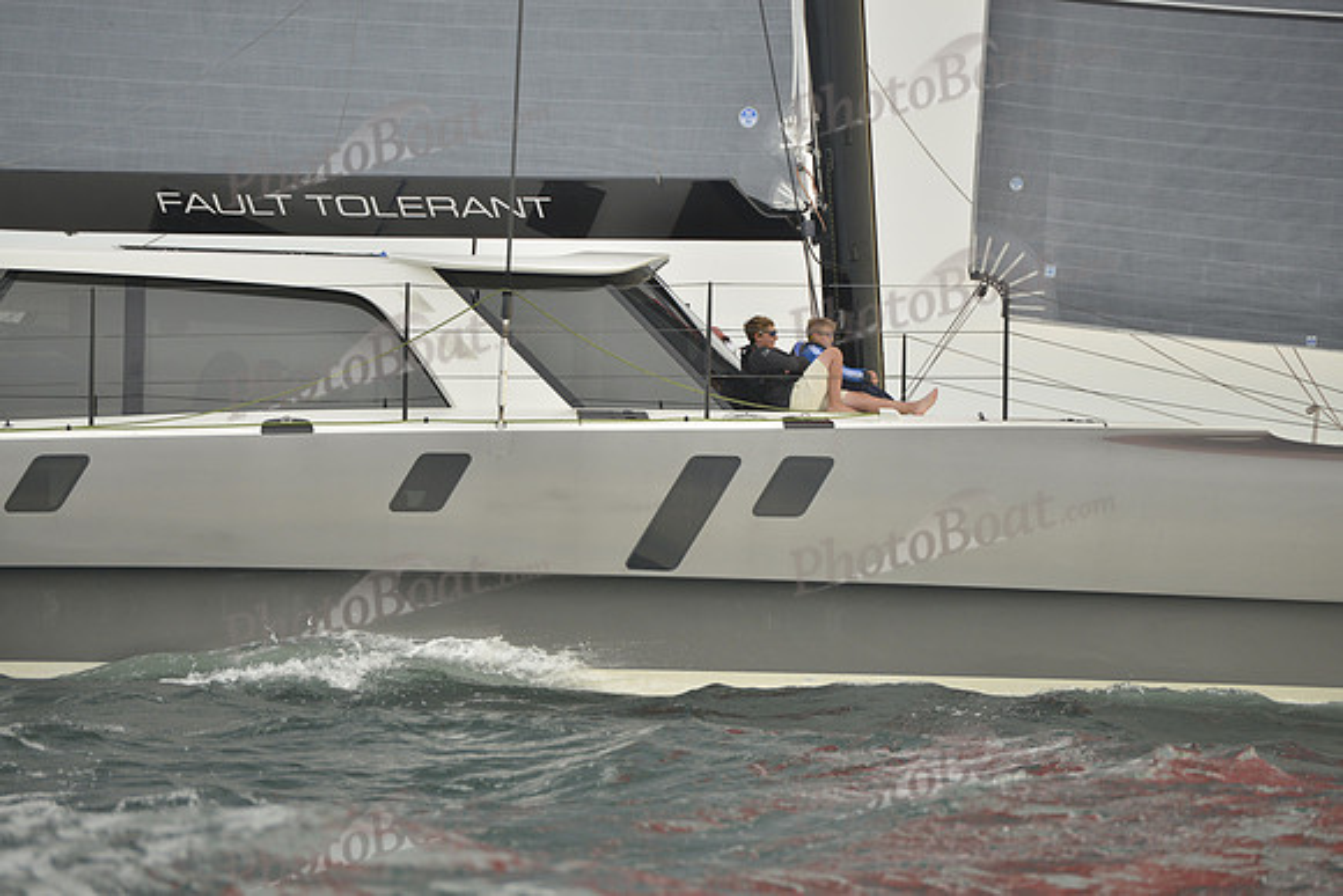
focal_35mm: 200
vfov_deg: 6.9
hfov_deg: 10.3
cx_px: 672
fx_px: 7463
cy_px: 448
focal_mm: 200
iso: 800
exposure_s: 1/500
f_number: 4.5
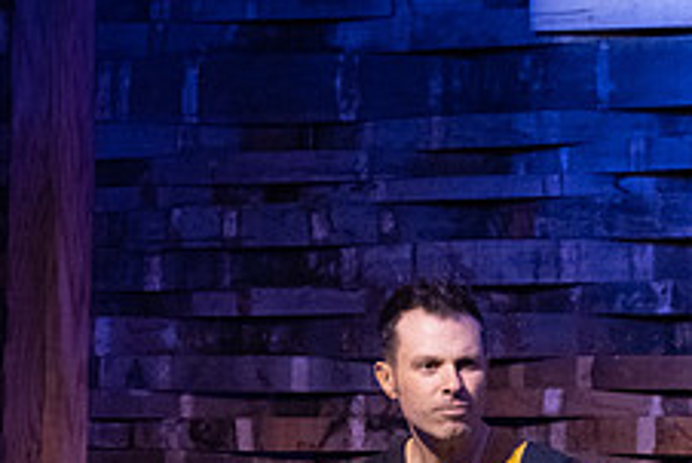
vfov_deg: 4.1
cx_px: 664
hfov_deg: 6.2
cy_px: 486
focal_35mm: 334
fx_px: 6424
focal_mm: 130
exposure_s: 1/200
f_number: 6.3
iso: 6400
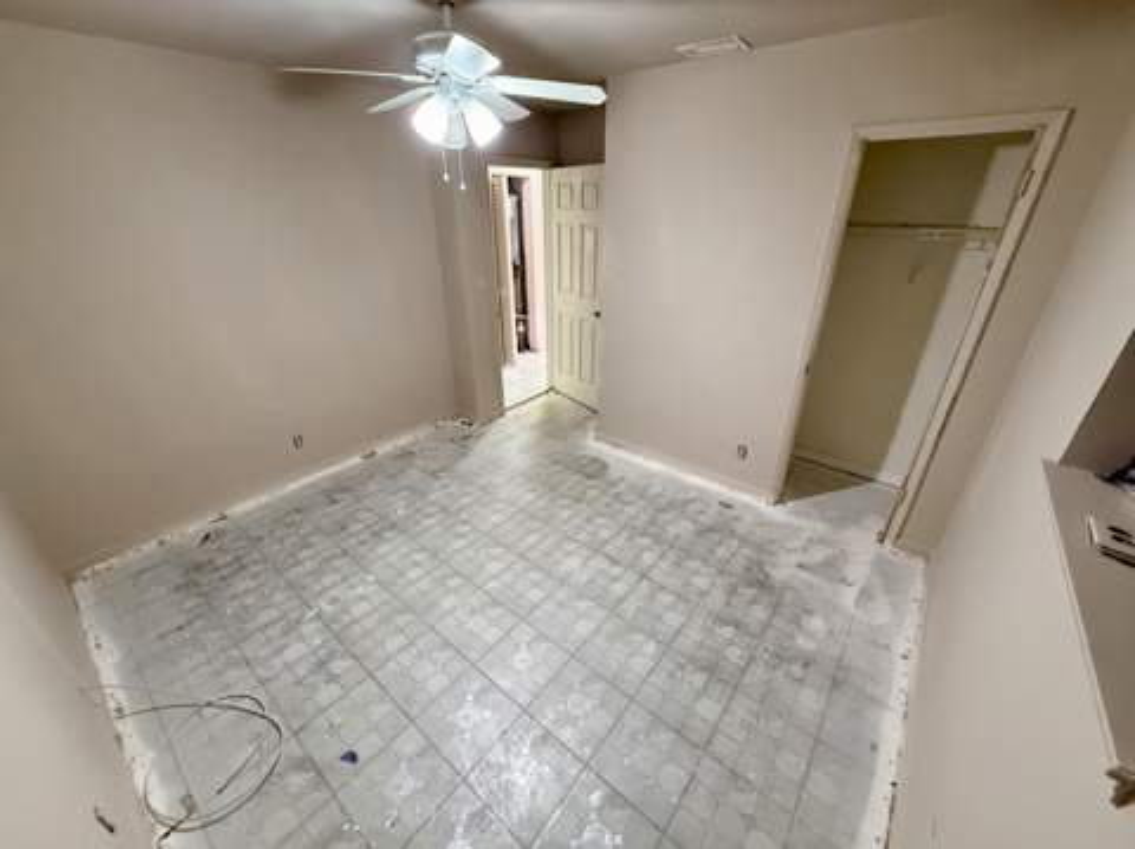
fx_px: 459
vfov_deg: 85.6
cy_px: 424
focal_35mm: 14
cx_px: 568
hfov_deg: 102.1
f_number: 2.2
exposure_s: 1/60
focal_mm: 2.22
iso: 640
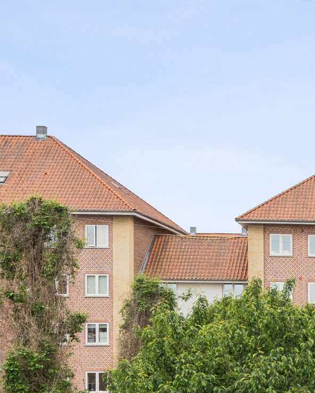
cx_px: 738
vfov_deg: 16.7
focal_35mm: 114
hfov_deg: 11.4
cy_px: 311
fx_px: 1328
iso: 800
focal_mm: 30
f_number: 11
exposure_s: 1/200
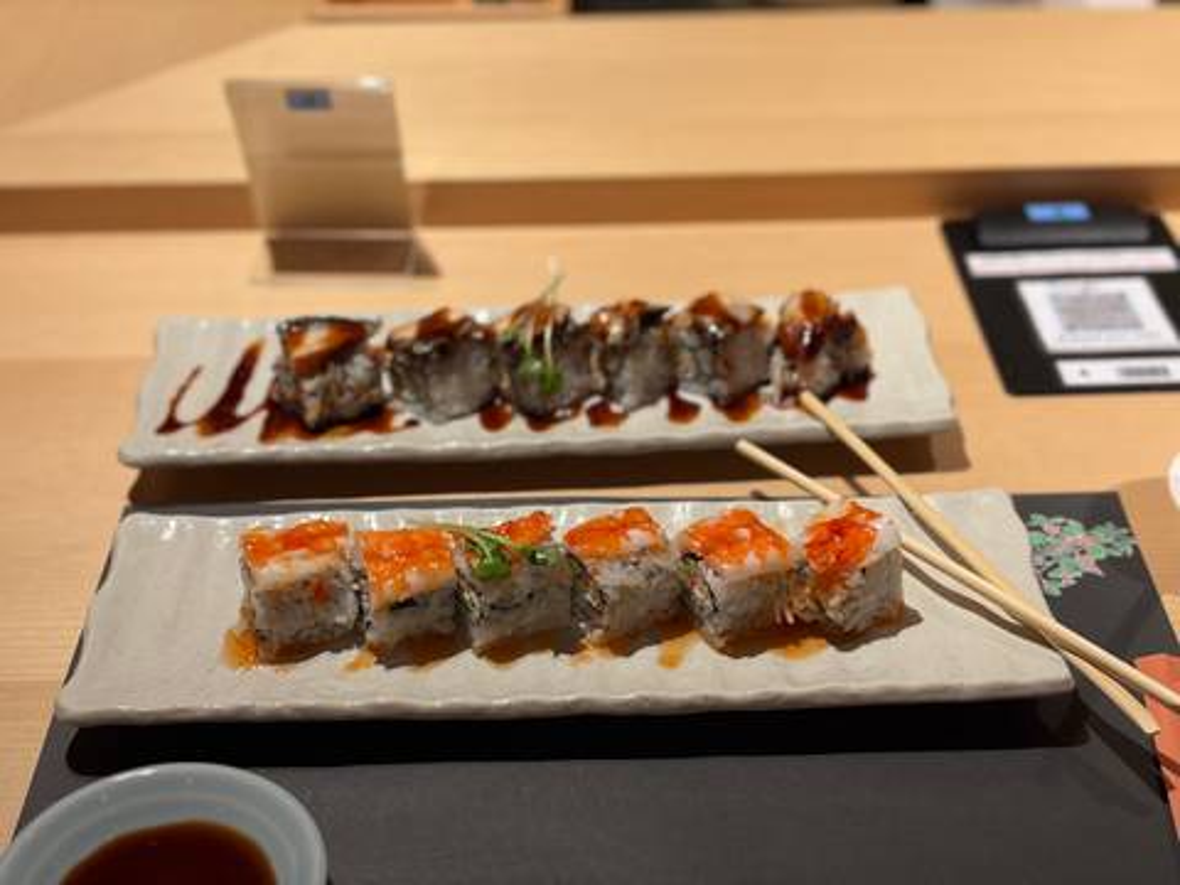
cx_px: 590
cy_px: 442
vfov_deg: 28.0
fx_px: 1773
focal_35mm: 52
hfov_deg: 36.8
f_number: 1.6
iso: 80
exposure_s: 1/60
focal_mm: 5.96
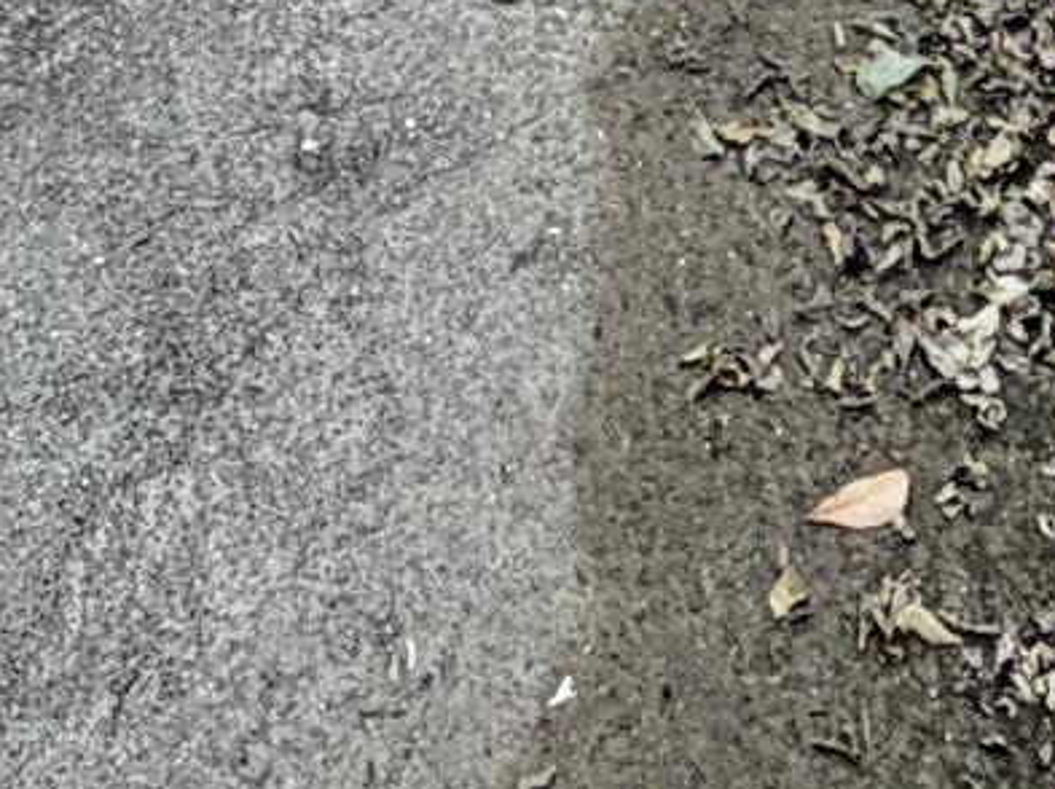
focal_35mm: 107
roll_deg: -0.1
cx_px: 695
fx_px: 3258
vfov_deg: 8.8
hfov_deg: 18.3
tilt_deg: -9.2
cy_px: -2080
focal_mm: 2.22
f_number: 2.2
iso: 64
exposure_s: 1/486
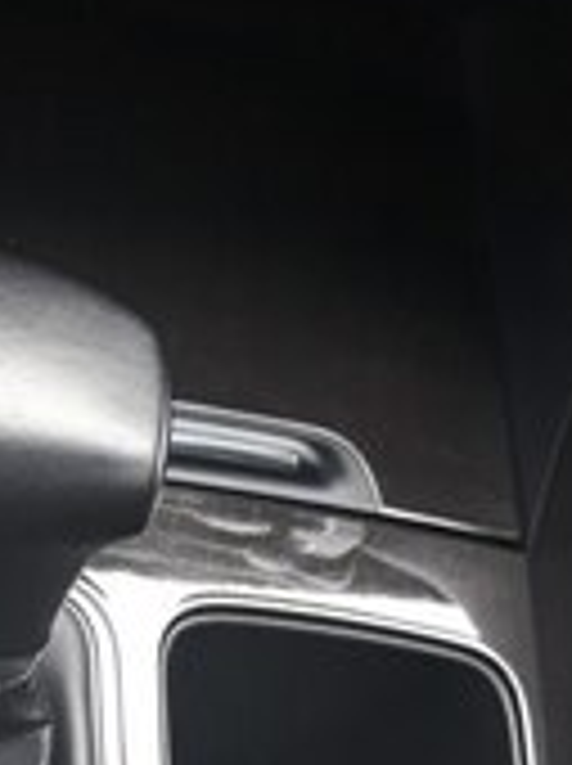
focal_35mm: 79
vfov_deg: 22.2
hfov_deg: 18.3
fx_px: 1745
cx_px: 36
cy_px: 994
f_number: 1.7
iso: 80
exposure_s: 1/50
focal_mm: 3.71
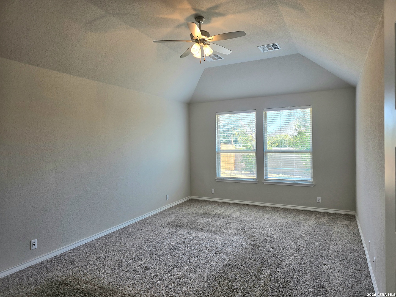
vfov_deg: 58.9
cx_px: 198
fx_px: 263
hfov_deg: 73.9
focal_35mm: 23
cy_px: 148
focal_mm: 6.3
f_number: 1.7
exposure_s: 1/120
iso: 40
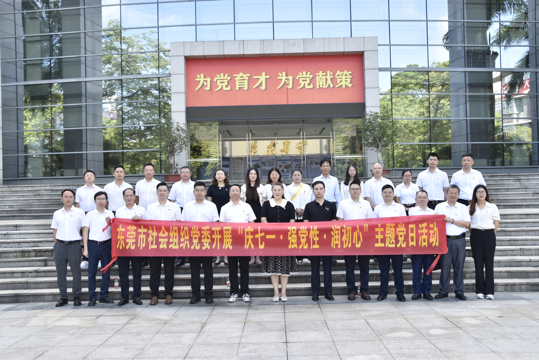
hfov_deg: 53.1
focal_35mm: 36
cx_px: 270
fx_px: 539
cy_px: 180
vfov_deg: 36.9
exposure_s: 1/125
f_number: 8
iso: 400
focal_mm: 24
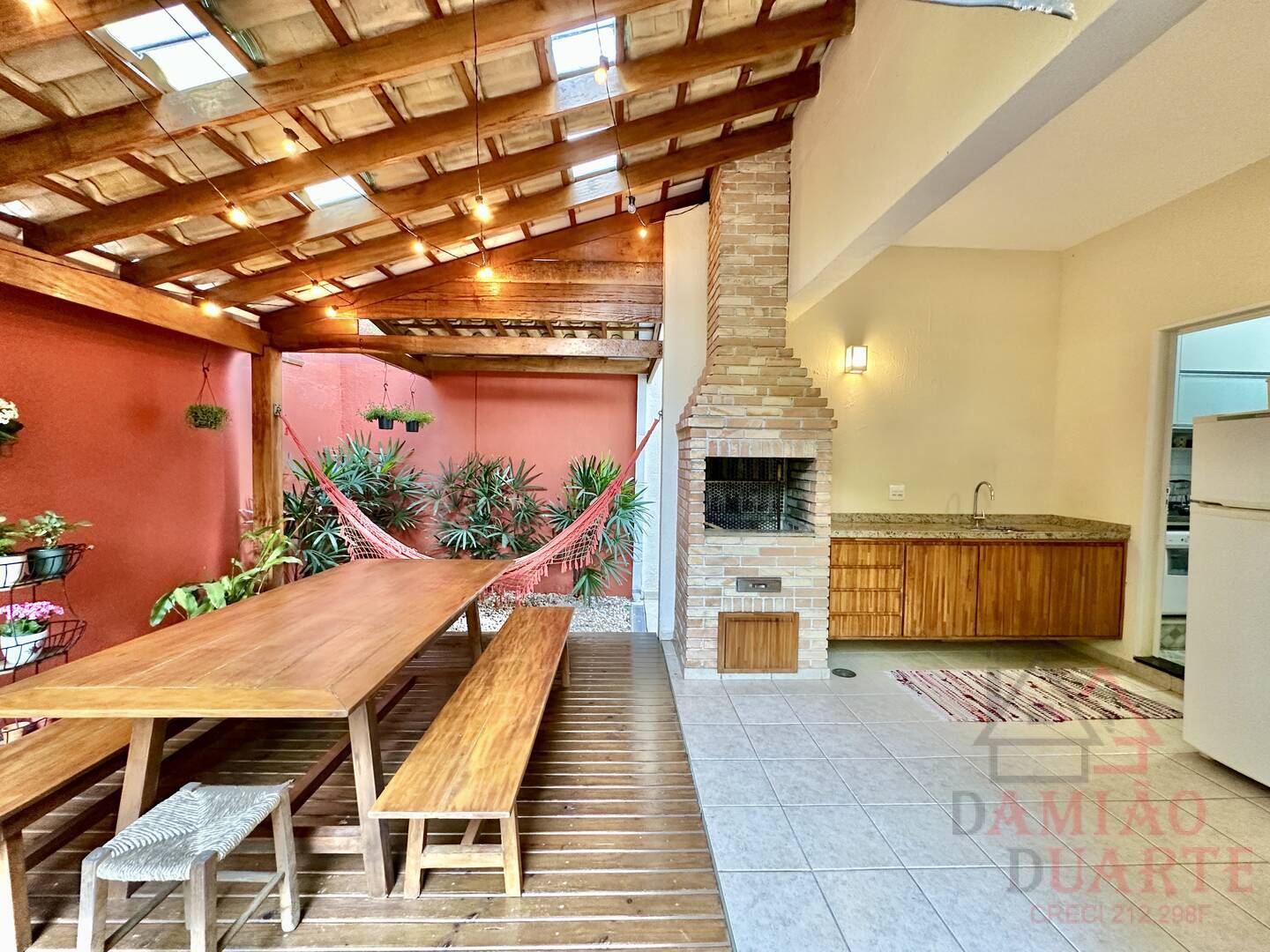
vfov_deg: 85.7
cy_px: 476
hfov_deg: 102.1
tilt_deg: -1.4
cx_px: 635
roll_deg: -2.1
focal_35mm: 14
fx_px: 514
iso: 250
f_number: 2.2
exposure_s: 1/60
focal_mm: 2.22
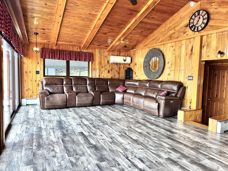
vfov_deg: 56.8
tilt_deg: -3.8
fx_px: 158
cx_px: 114
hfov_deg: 71.6
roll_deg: -1.0
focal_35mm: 24
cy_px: 86
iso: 64
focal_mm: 6.76
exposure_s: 1/120
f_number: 1.78
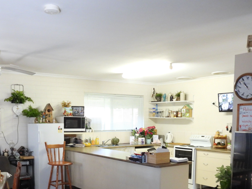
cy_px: 145
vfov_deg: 35.8
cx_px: 84
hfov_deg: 47.1
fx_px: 284
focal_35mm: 39
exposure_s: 1/20
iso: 400
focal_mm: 4.3
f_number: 2.8
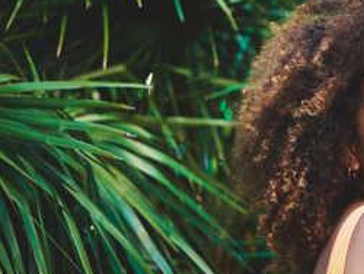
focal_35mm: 139
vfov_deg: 10.7
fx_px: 1463
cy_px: 146
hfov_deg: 13.5
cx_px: 526
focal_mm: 50
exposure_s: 1/1600
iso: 400
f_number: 1.8
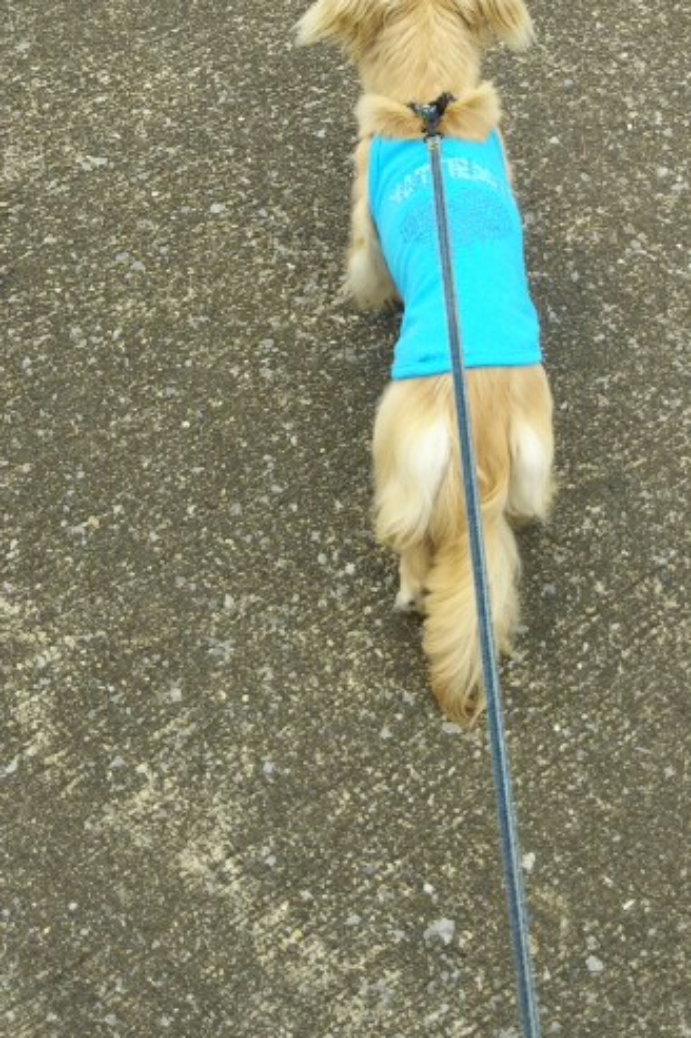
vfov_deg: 31.5
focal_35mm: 62
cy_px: 201
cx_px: 584
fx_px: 1787
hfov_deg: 21.5
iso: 25
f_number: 2.2
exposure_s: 1/371
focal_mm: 4
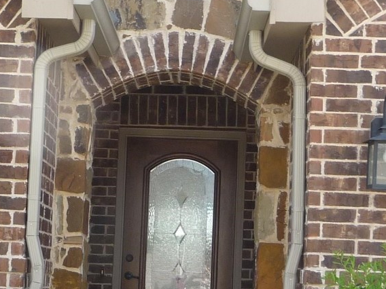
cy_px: 207
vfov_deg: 17.7
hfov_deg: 23.5
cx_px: 165
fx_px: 926
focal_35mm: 83
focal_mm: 4.7
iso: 100
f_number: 3.3
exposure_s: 1/250
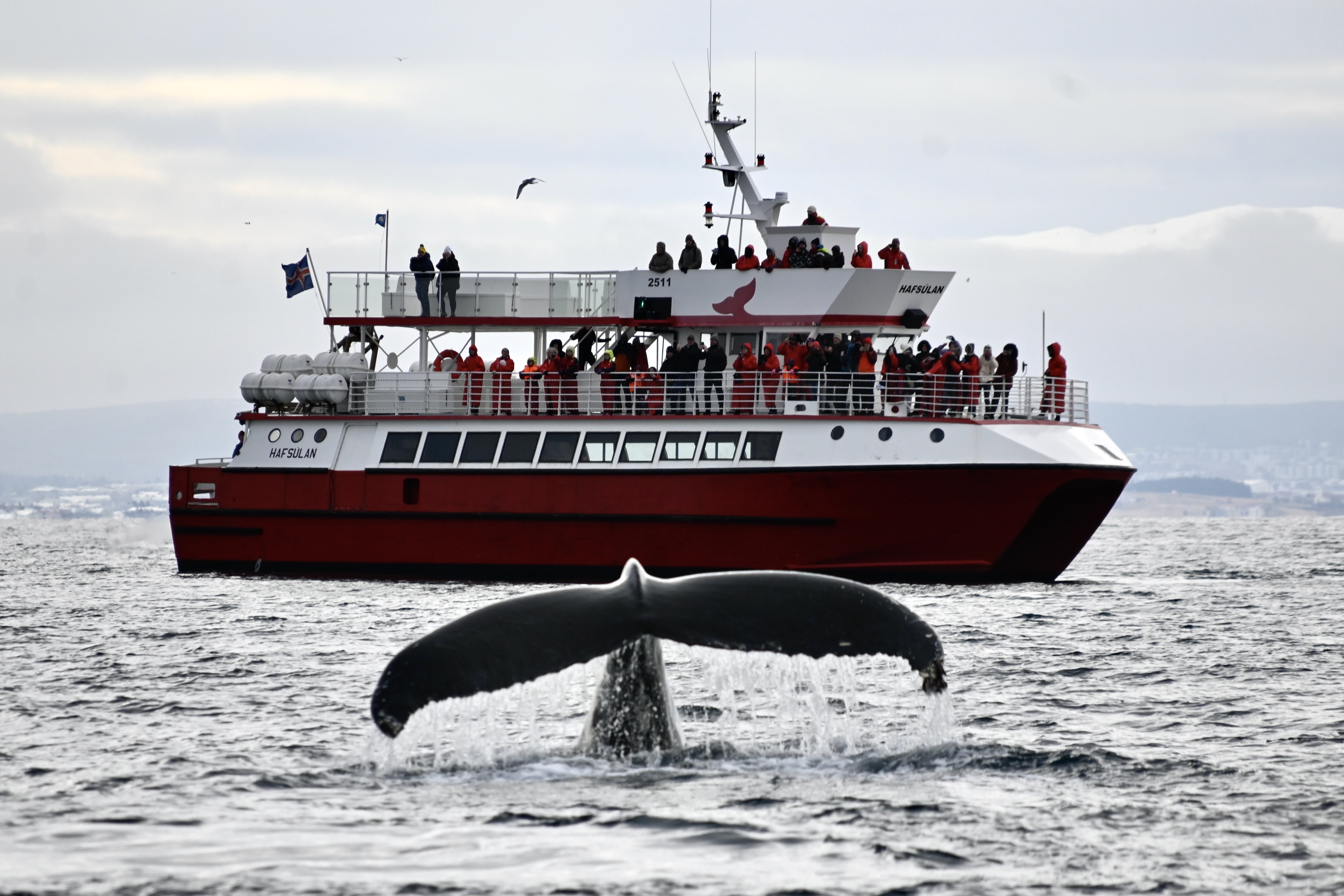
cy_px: 448
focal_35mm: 450
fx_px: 16799
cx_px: 672
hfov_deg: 4.6
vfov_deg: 3.1
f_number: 6.3
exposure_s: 1/1000
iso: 360
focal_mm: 300
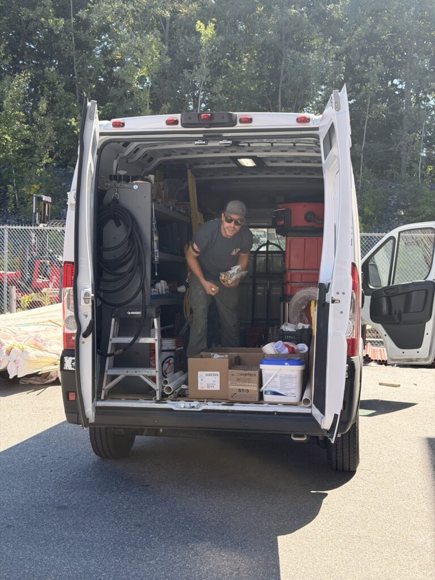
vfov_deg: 39.7
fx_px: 804
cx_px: 218
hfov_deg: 30.3
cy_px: 290
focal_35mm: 48
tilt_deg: -2.1
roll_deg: -2.3
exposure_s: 1/1242
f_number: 1.78
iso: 80
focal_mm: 6.76
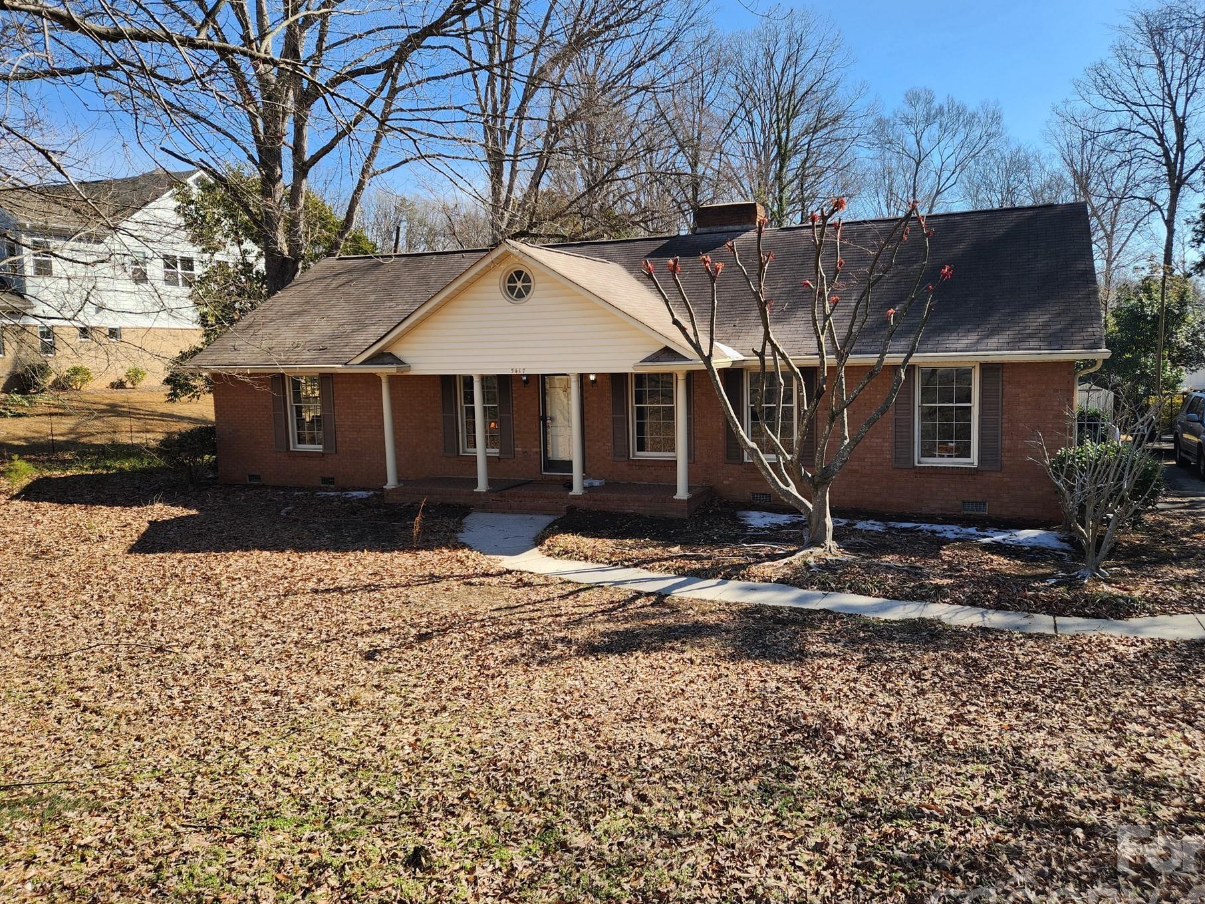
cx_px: 648
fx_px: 905
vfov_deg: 53.1
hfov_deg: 67.2
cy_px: 445
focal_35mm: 26
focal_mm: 5.4
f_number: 1.8
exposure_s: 1/790
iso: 20
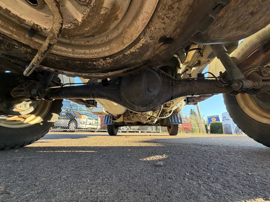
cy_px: 101
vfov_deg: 85.7
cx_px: 135
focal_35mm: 14
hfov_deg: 102.1
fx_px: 109
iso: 80
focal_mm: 2.22
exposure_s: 1/121
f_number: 2.2
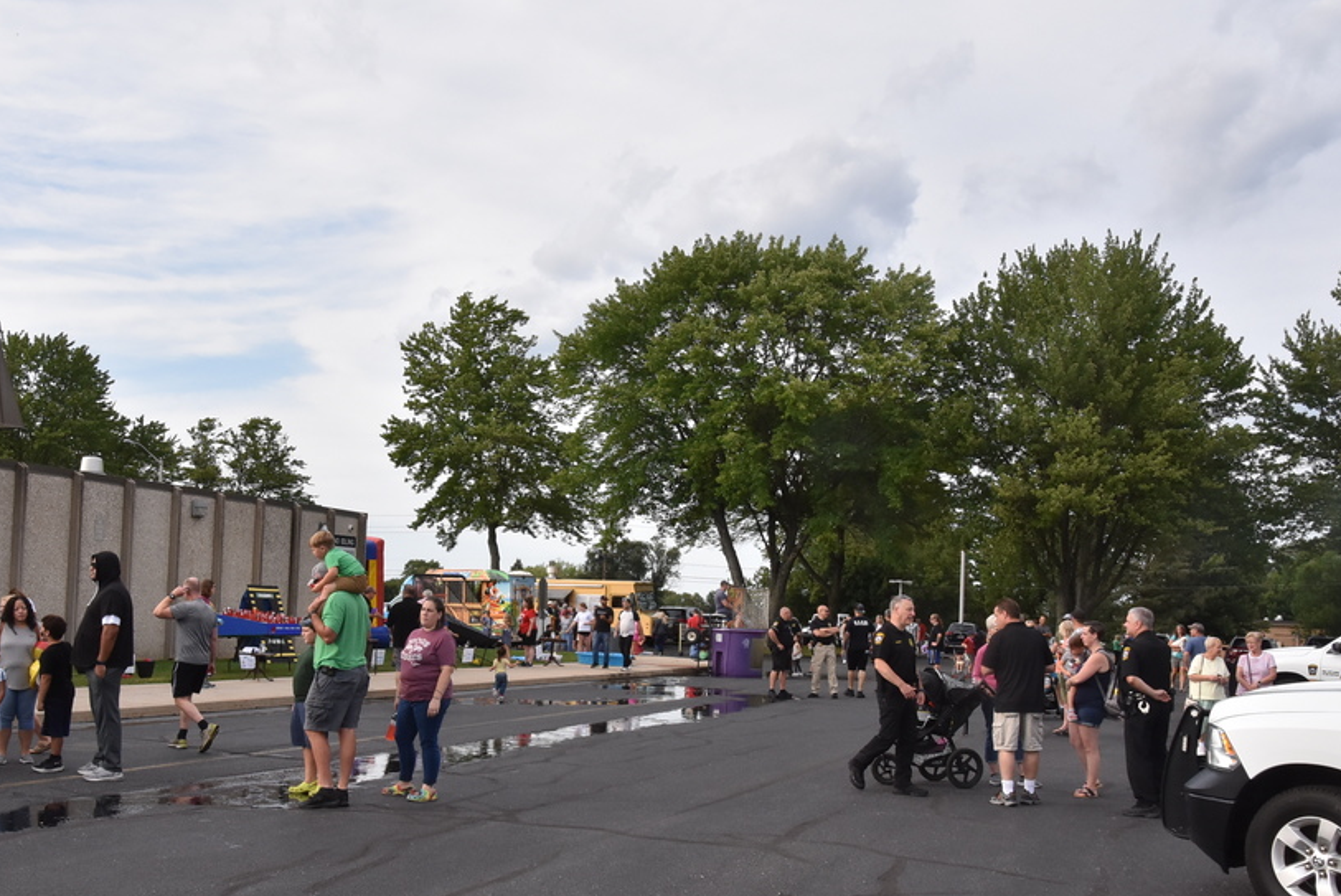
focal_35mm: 34
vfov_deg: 38.7
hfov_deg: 55.5
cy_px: 548
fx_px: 1267
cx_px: 566
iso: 1000
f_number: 11
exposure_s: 1/500
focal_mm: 18
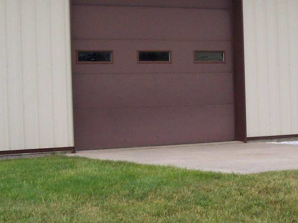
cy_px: 124
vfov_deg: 15.2
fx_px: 835
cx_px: 184
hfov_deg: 20.2
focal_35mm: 97
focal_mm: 8
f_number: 4.8
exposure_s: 1/350
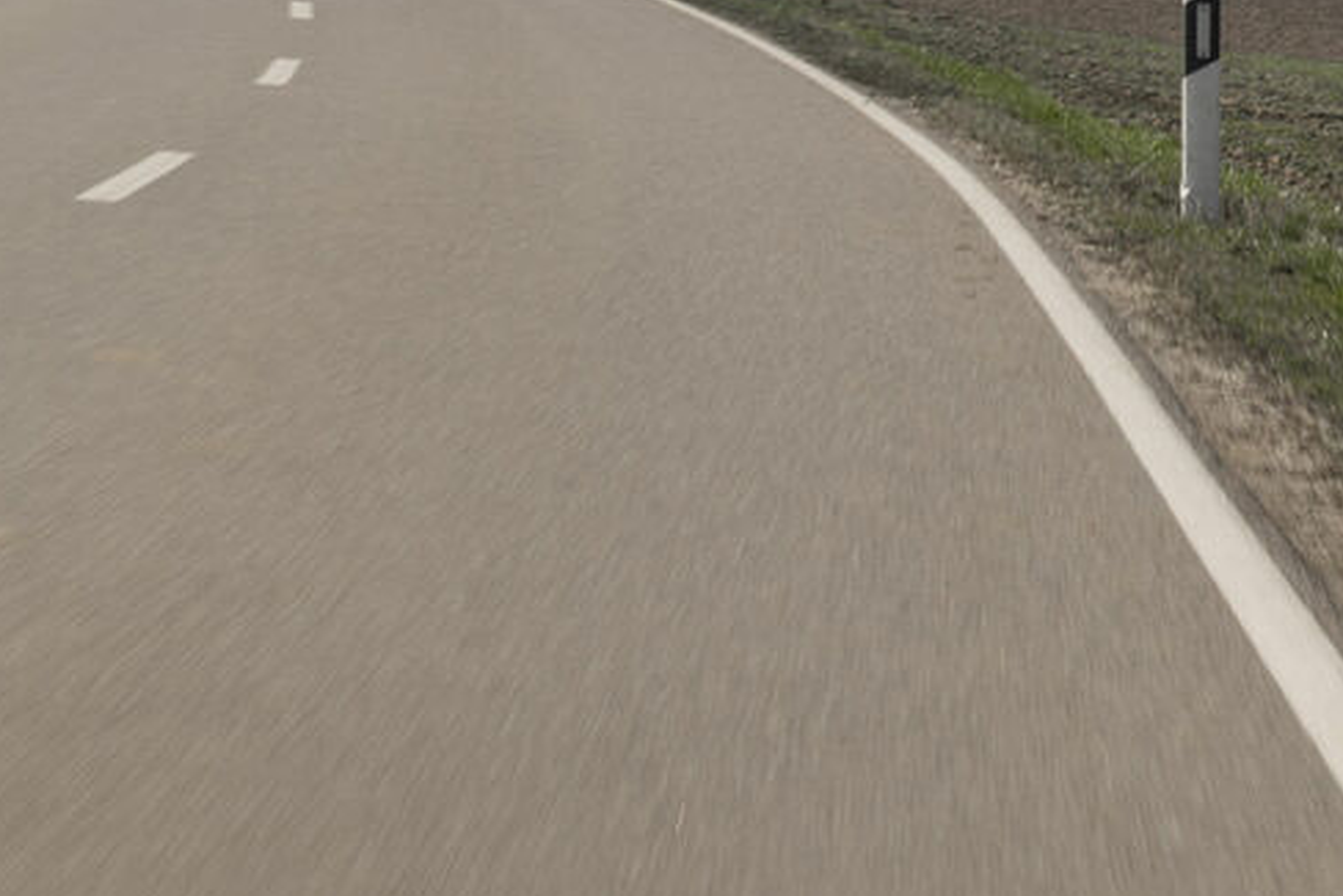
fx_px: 7948
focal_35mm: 213
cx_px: -899
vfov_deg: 6.4
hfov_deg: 9.3
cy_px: 142
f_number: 14
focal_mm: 36
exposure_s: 1/25
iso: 50
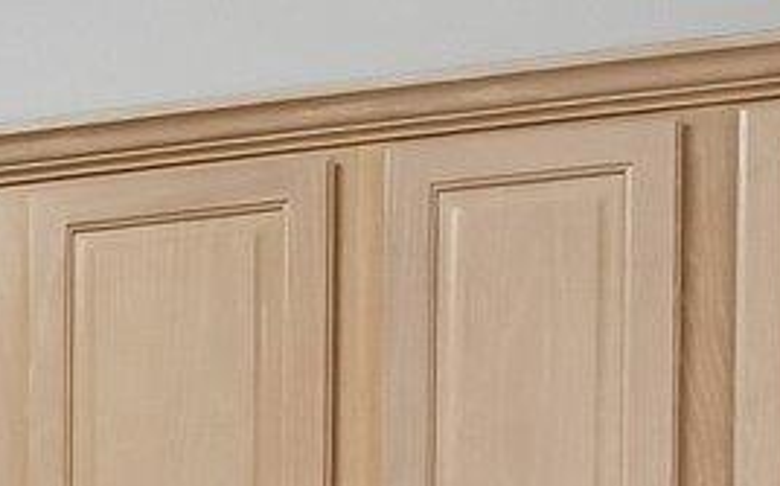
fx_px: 2485
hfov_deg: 14.7
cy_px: 959
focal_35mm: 117
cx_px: -768
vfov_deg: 10.3
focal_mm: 10
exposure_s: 1/15
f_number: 8
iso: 400
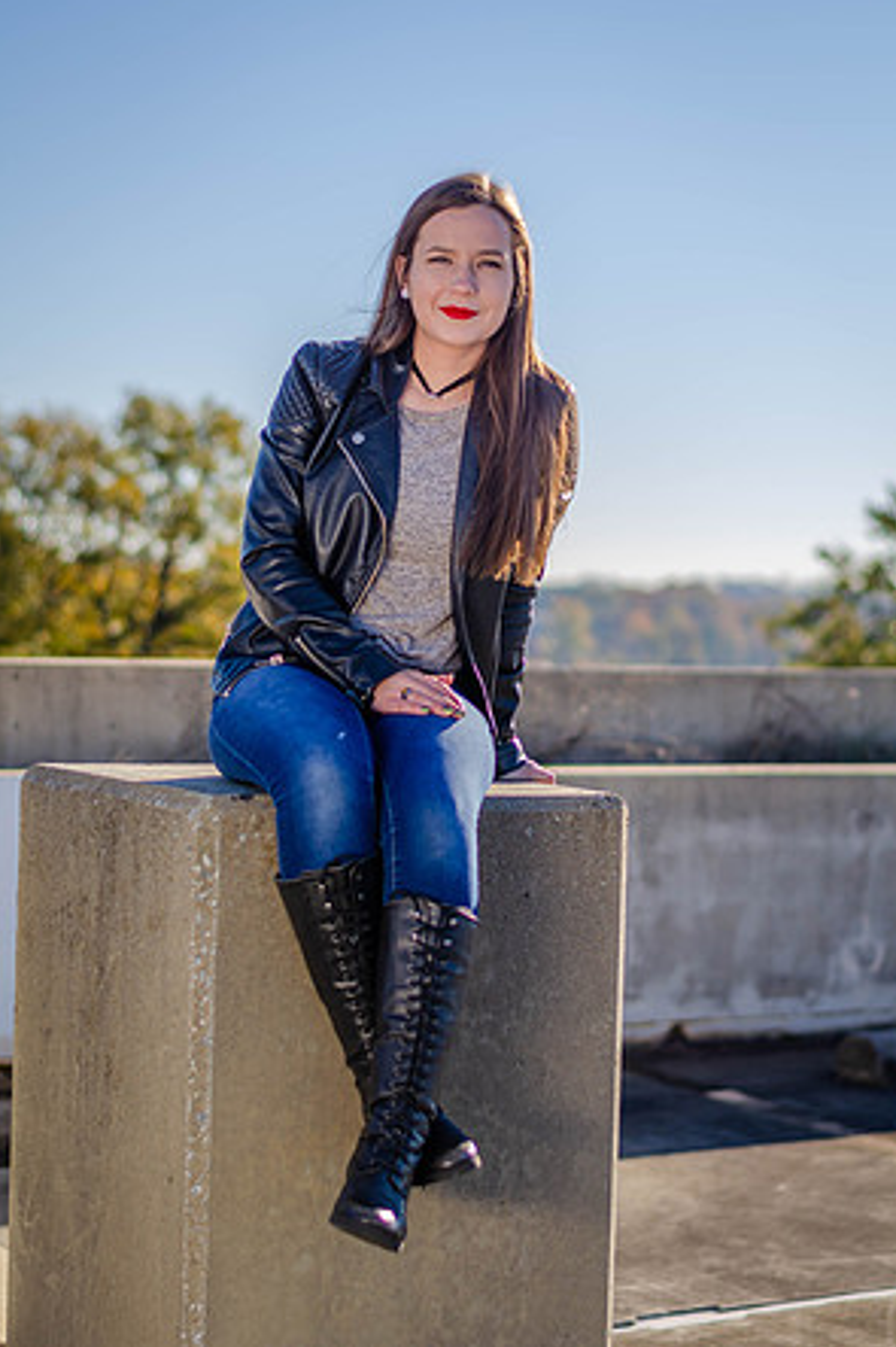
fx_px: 2839
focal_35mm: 76
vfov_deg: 26.7
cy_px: 666
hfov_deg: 17.9
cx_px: 446
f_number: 2.2
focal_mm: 50
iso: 100
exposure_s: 1/3200
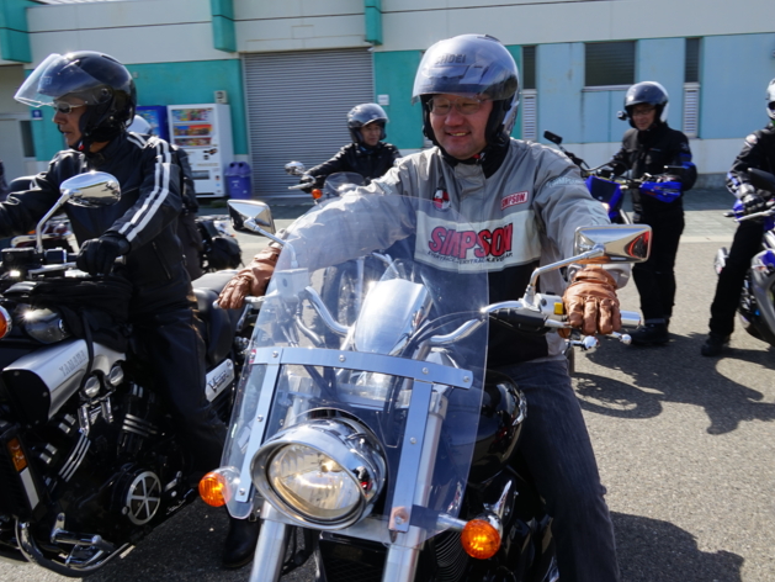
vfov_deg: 43.0
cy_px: 287
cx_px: 412
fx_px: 739
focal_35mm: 33
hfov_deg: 55.3
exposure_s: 1/80
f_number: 13
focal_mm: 18
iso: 100
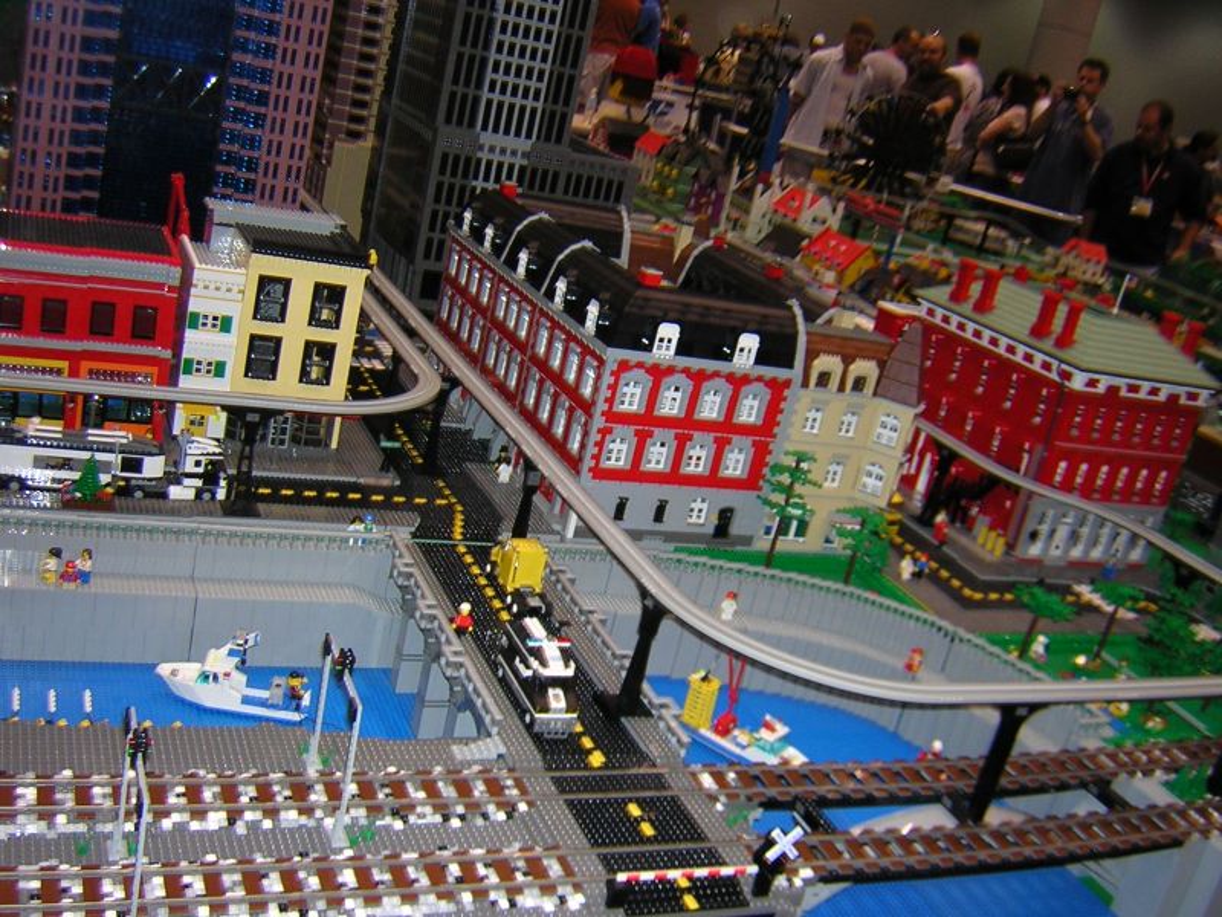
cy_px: 458
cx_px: 611
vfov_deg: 39.7
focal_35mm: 36
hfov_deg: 51.4
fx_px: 1271
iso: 136
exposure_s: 1/60.1
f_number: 2.6
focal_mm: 4.7
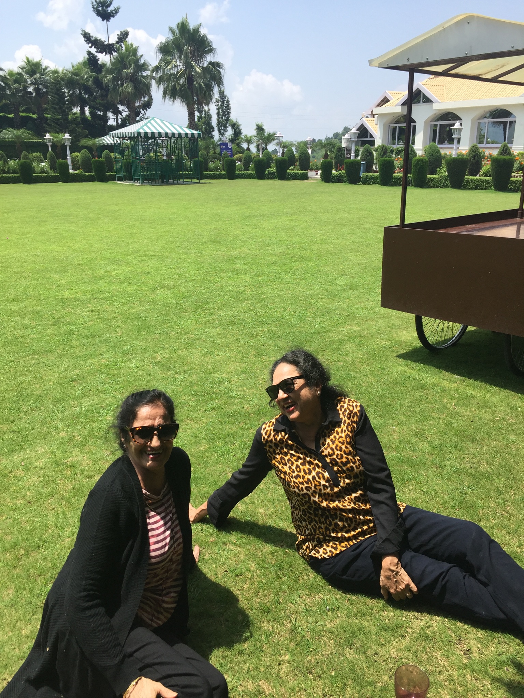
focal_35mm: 29
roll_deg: -0.3
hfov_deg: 48.2
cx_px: 262
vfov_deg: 61.7
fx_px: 585
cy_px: 349
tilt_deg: -16.1
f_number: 2.2
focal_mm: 4.15
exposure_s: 1/1364
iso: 32
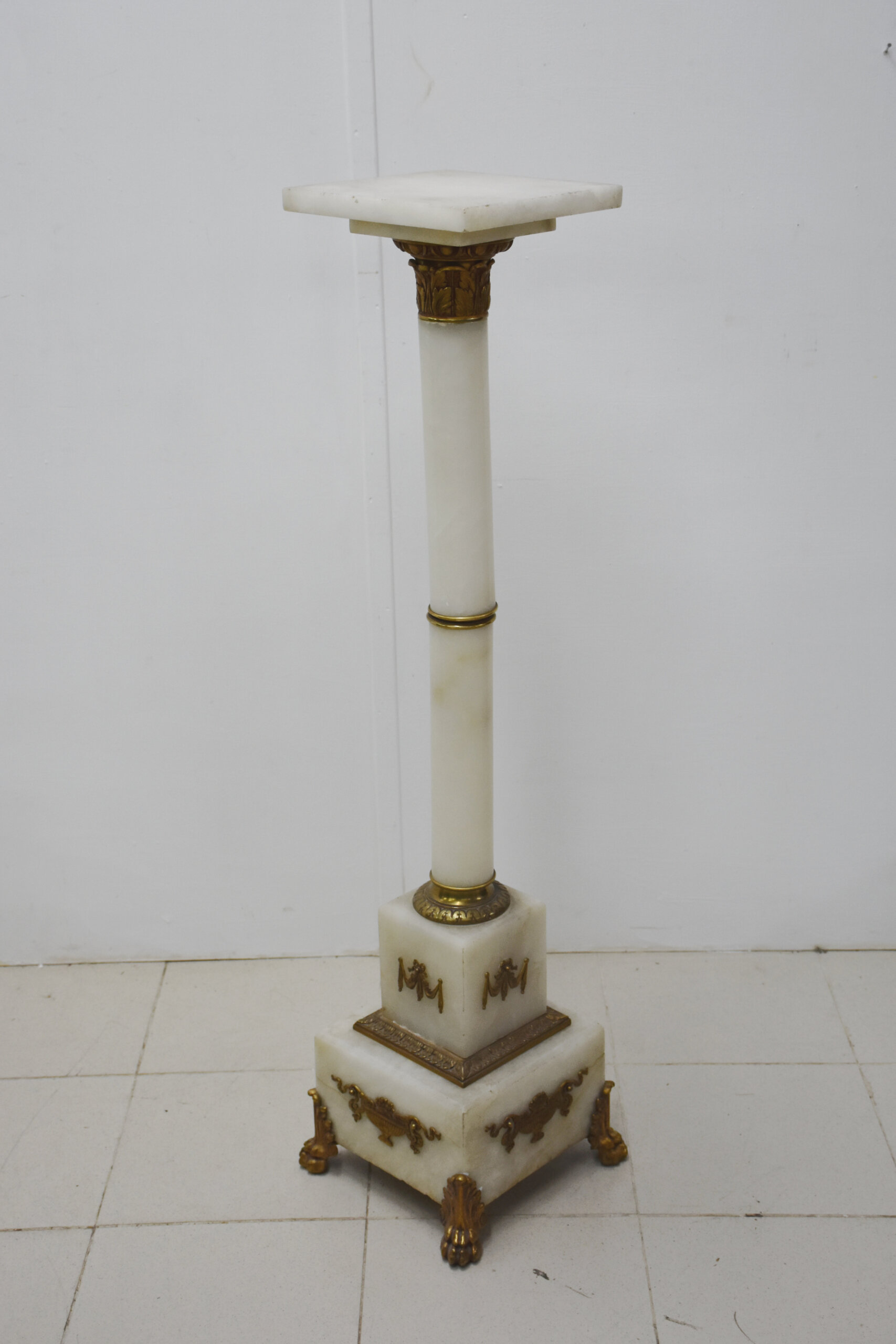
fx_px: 1960
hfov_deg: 25.8
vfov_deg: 37.8
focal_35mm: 52
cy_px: 672
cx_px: 448
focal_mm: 35
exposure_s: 1/100
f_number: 5
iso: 800
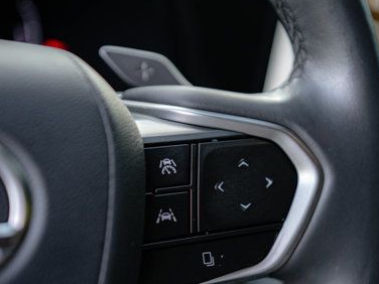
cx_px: 209
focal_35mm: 72
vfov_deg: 20.3
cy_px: 209
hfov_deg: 27.0
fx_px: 788
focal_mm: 44
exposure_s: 1/250
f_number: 2.8
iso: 500
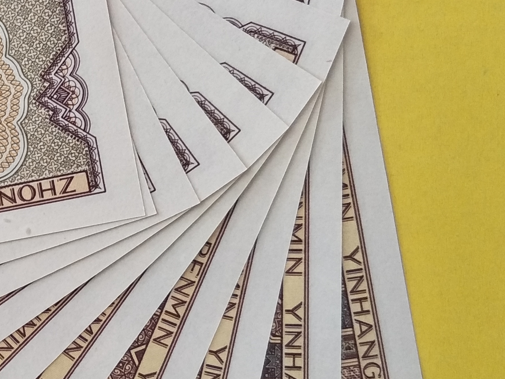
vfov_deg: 25.6
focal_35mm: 57
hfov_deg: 29.9
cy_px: 243
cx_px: -67
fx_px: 831
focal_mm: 3.79
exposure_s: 1/33
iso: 261
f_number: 1.7
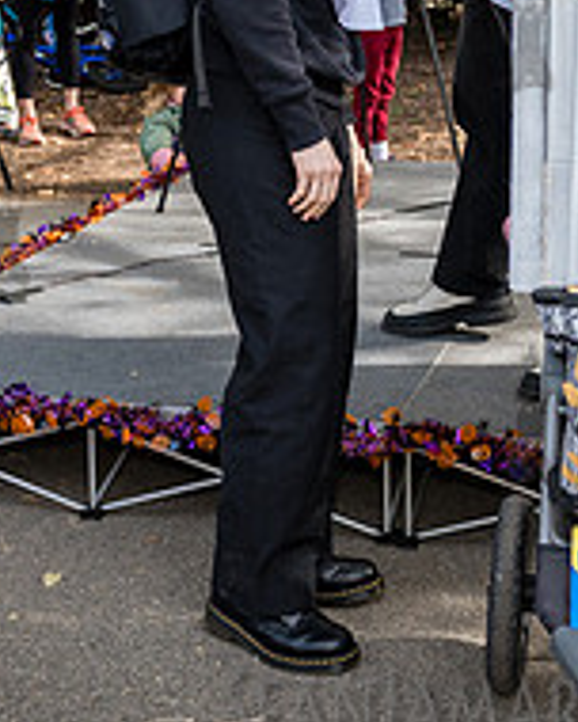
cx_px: 446
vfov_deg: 24.7
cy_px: 21
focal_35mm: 74
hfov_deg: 20.5
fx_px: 1582
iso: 1000
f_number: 4
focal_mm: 24
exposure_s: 1/1250
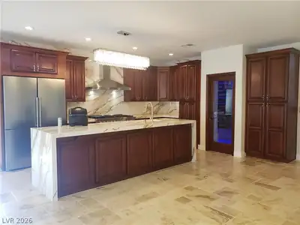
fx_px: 225
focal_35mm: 26
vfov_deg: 53.1
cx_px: 150
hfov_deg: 67.3
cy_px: 112
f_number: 2.4
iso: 200
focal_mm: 4.3
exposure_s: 1/60
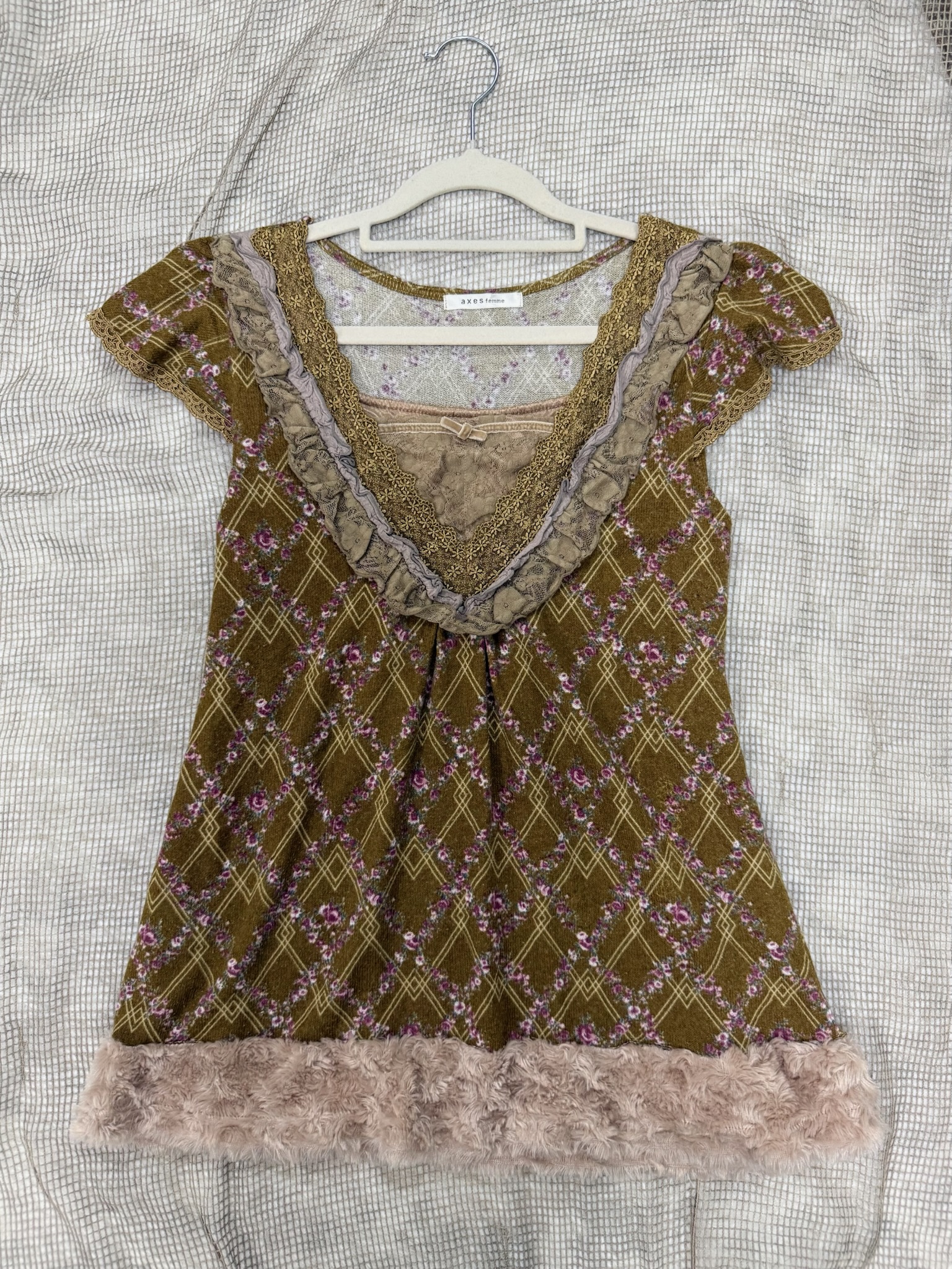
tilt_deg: -89.5
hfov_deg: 56.8
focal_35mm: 24
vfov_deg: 71.6
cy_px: 634
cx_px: 476
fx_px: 880
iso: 250
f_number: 1.78
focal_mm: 6.76
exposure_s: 1/50
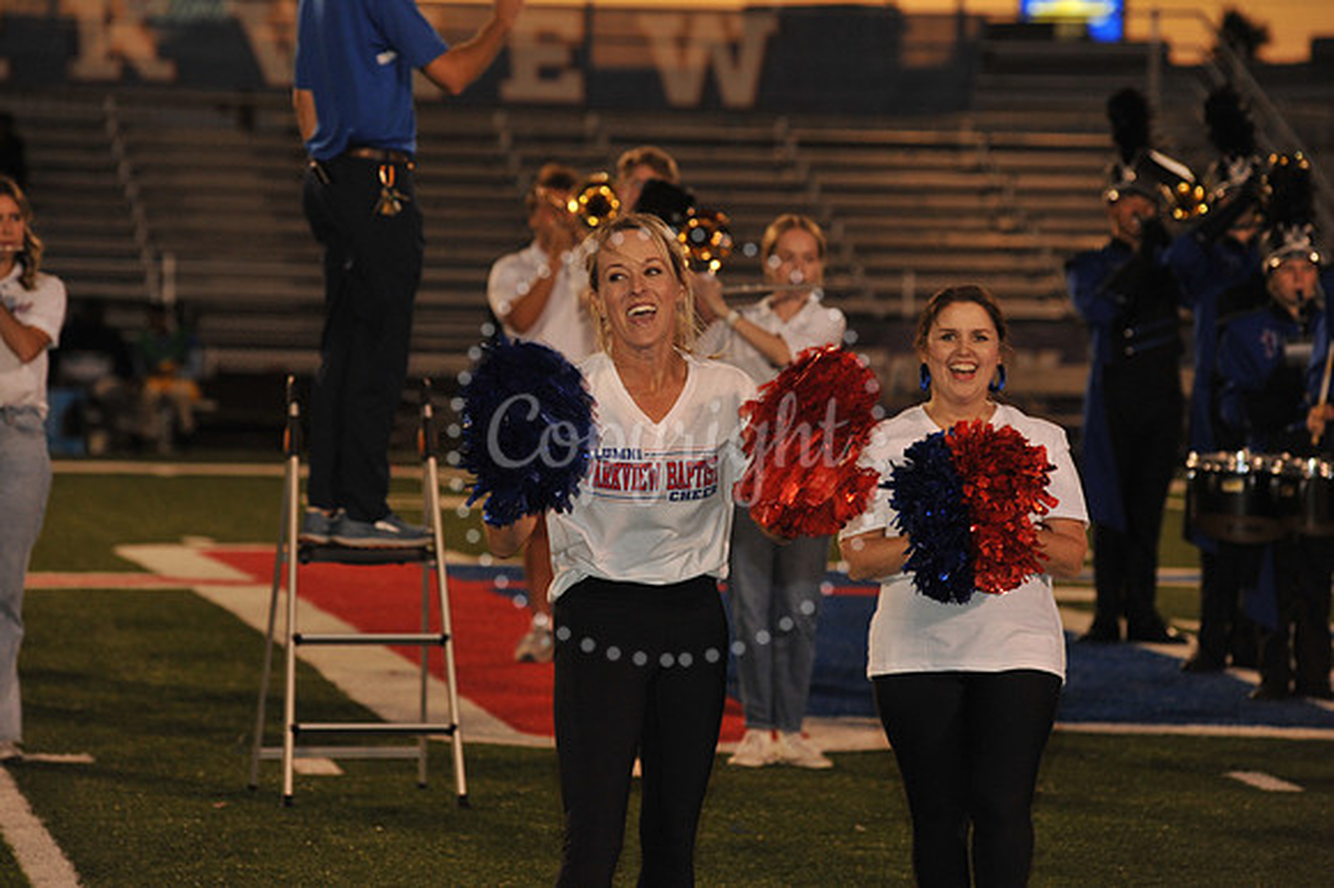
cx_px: 667
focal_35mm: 200
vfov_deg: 6.9
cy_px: 444
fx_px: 7407
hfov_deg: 10.3
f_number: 7.1
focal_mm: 200
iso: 1250
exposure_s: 1/125
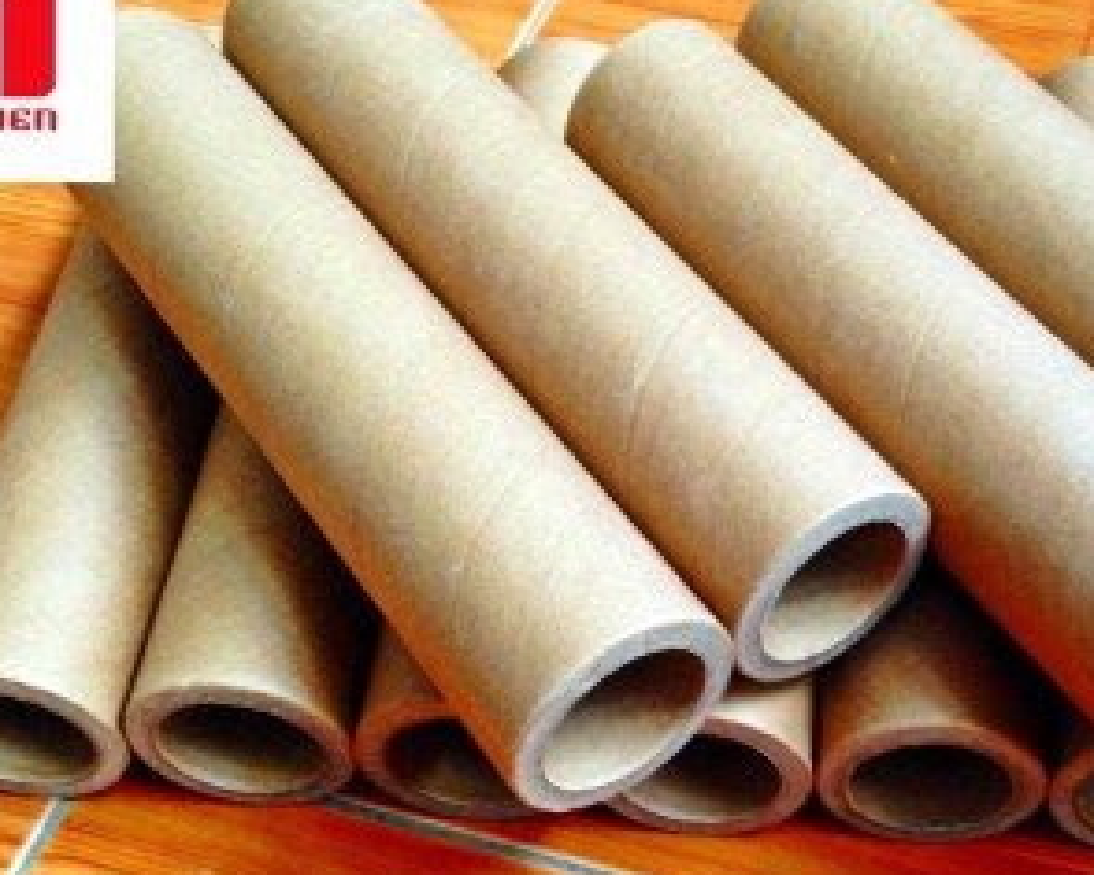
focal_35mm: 58
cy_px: 614
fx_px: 1878
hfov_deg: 32.2
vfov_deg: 26.0
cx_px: 719
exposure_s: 1/20
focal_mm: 4.28
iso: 100
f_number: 2.4
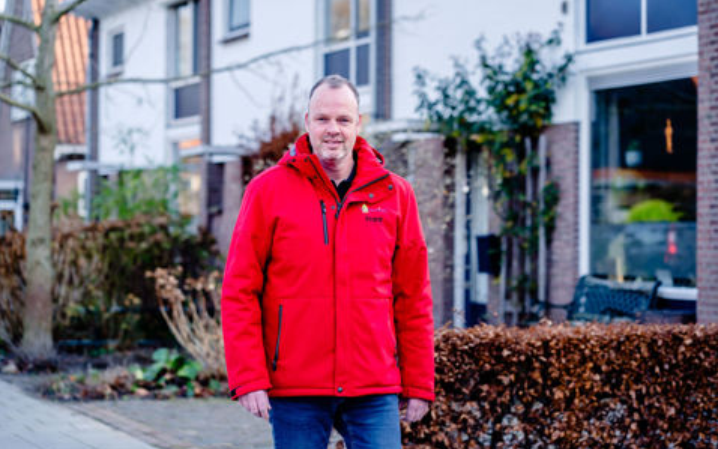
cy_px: 227
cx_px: 359
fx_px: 1703
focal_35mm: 87
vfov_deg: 15.0
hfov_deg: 23.8
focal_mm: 85
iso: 100
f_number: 3.2
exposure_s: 1/250
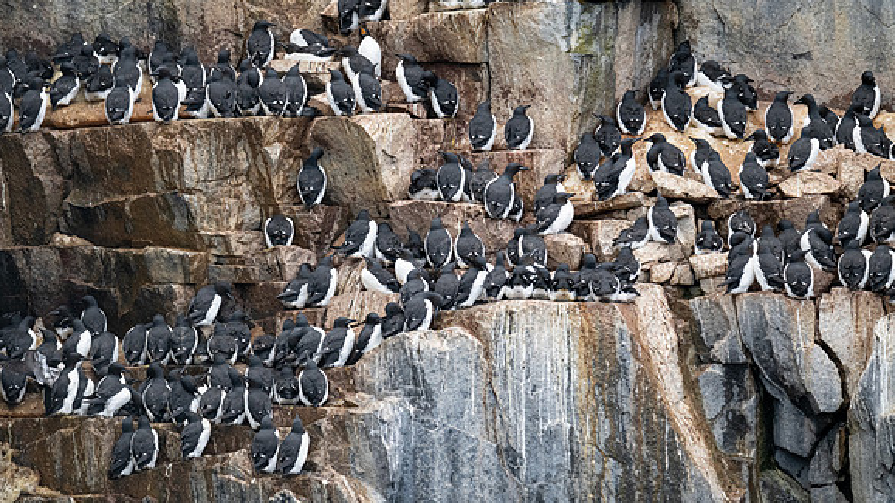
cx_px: 391
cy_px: 179
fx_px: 10678
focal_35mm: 450
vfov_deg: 2.7
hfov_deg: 4.8
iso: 1600
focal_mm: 380
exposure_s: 1/1000
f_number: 6
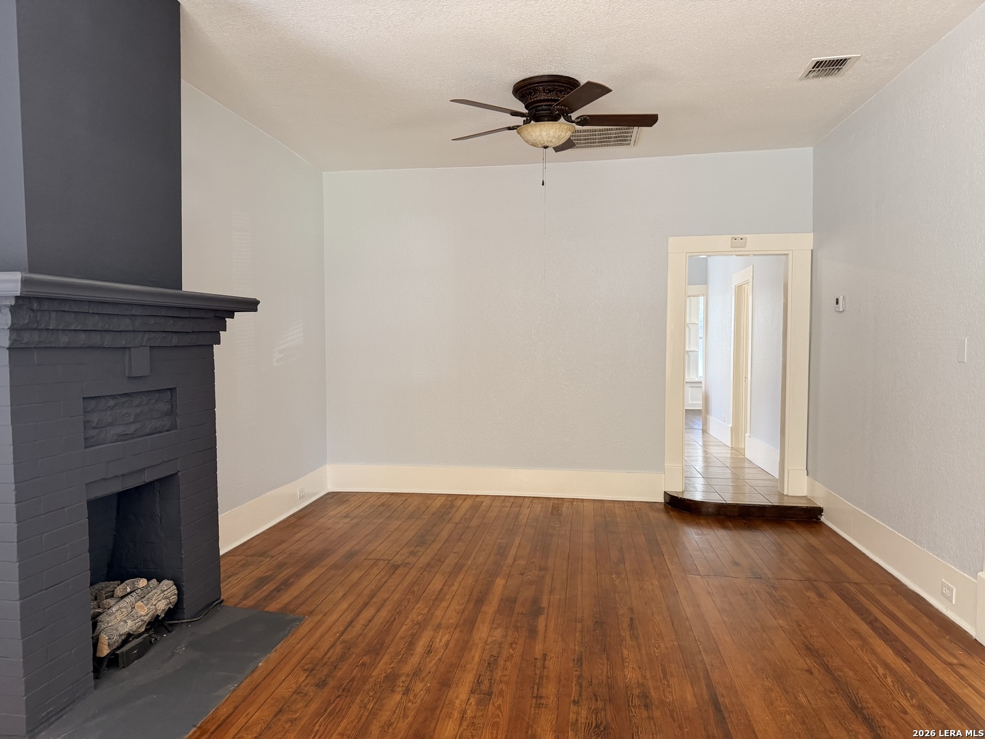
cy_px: 370
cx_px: 492
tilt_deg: -1.7
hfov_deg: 71.6
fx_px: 683
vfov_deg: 56.8
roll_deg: +0.0
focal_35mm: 24
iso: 200
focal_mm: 6.76
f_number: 1.78
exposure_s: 1/81
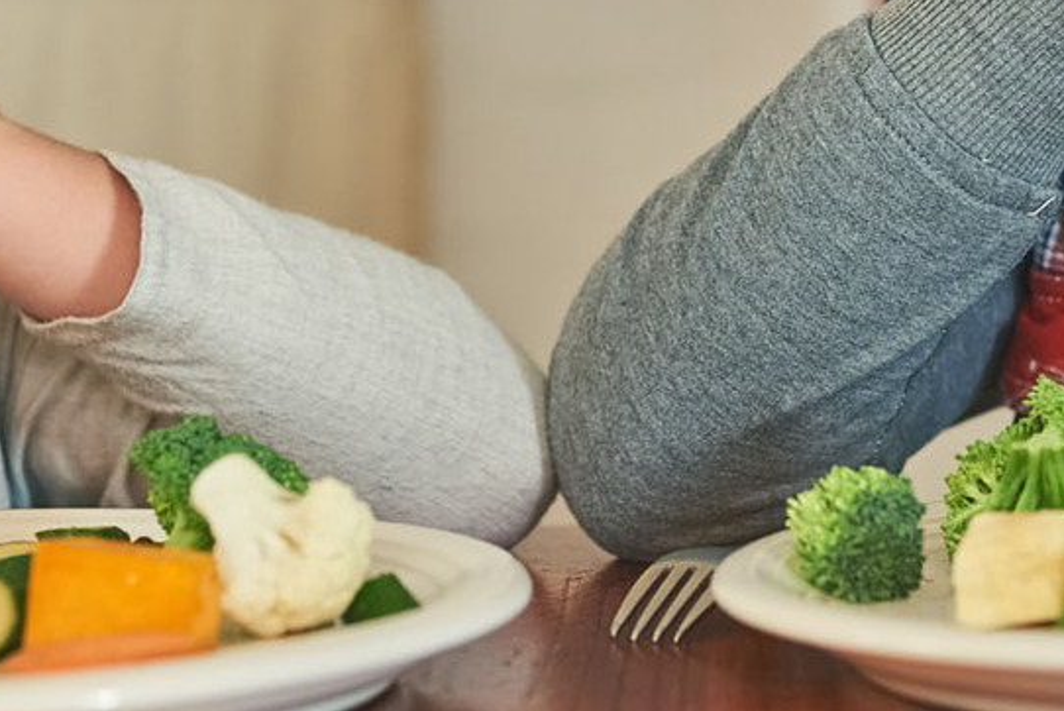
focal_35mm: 124
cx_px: 573
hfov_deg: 16.5
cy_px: 211
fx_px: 3667
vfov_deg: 11.1
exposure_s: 1/160
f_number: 2.5
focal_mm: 35
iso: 400
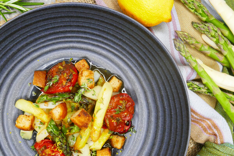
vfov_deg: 33.4
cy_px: 78
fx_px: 260
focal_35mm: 40
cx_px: 117
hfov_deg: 48.5
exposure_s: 1/13
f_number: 8
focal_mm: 14.5
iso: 1600
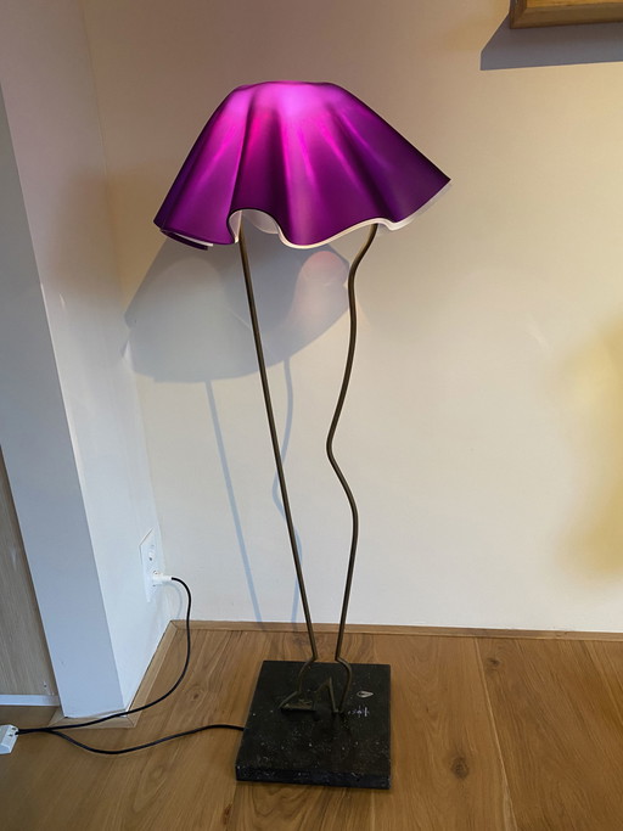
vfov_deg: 67.3
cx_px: 312
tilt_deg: -19.4
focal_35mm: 26
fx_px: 624
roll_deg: +3.3
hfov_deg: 53.0
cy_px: 416
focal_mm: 4.25
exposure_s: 1/50
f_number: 1.8
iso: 160
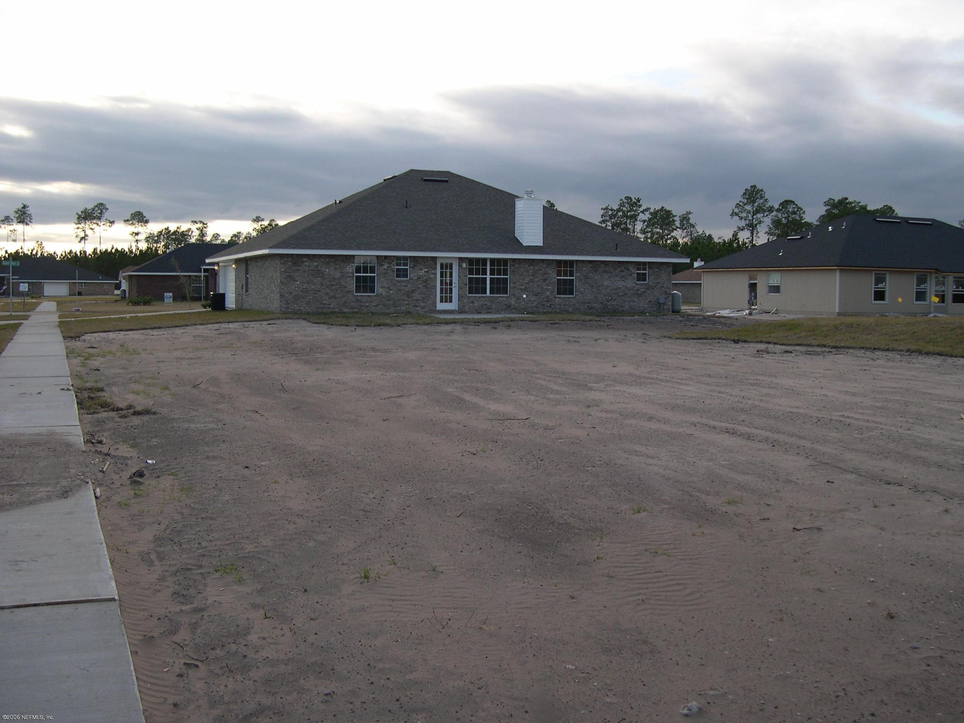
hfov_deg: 49.0
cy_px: 362
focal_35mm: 38
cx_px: 482
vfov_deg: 37.7
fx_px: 1058
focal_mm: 8
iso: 100
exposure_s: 1/442
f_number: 2.8
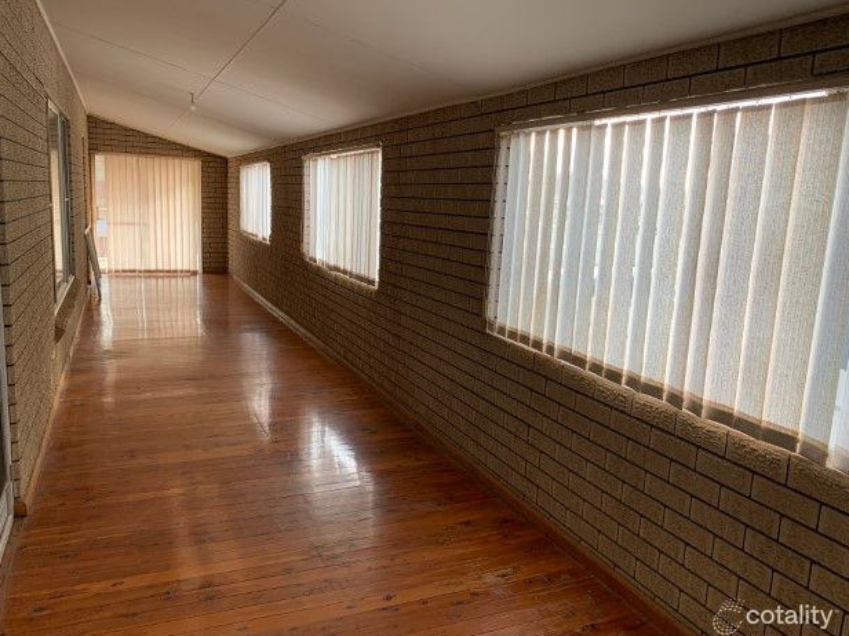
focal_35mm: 27
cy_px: 325
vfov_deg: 51.4
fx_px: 662
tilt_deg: -10.1
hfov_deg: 65.3
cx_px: 422
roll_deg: -2.8
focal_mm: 4.25
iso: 64
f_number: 1.8
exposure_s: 1/122
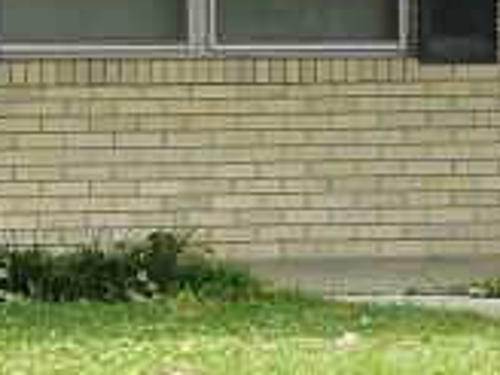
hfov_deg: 6.8
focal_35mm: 281
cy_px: -40
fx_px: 4059
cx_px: -604
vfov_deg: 5.3
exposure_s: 1/200
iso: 100
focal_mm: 6
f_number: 4
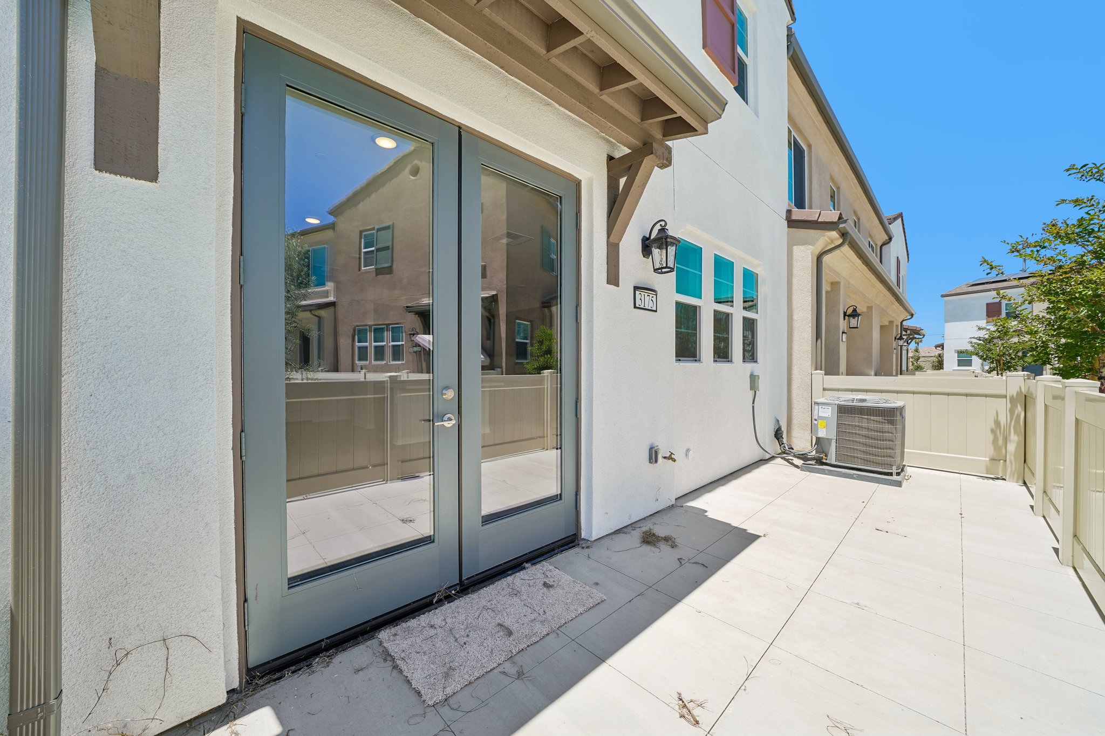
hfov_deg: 112.6
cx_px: 552
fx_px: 368
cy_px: 368
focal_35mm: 12
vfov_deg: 90.0
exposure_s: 1/100
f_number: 9
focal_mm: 12
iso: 100
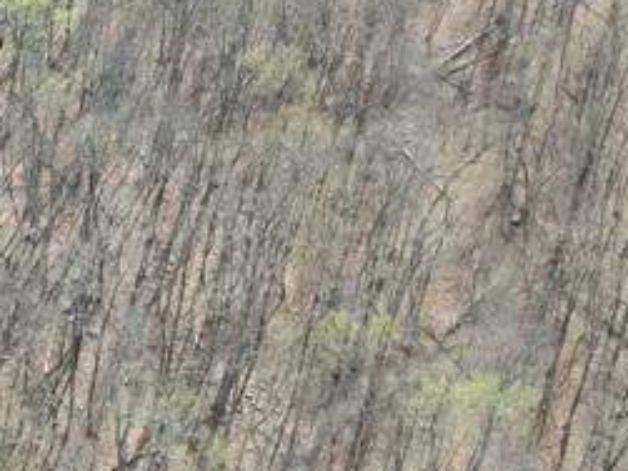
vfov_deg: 15.1
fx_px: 1777
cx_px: -83
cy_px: 306
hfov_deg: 19.1
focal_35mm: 98
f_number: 1.7
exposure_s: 1/1000
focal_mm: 6.72
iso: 110
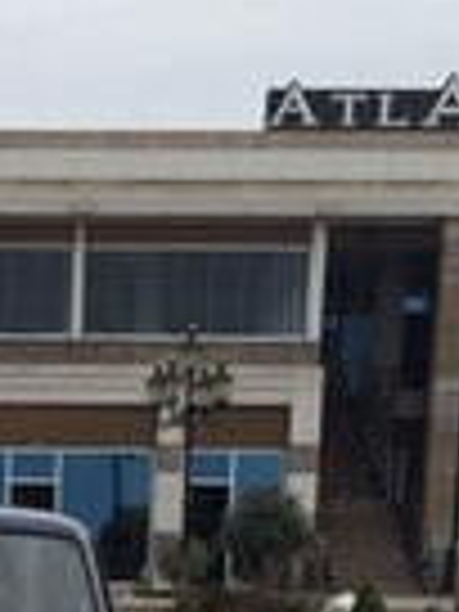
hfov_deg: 13.5
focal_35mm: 106
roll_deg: -1.6
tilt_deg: -9.6
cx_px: -108
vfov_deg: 17.1
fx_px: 1874
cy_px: 864
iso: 32
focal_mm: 4.15
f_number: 2.2
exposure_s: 1/2639
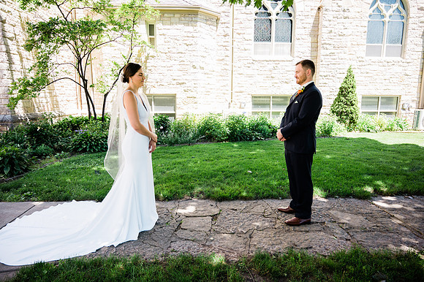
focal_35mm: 24
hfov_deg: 73.8
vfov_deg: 53.1
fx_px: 282
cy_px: 141
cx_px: 212
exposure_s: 1/320
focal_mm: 24
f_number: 4
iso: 320
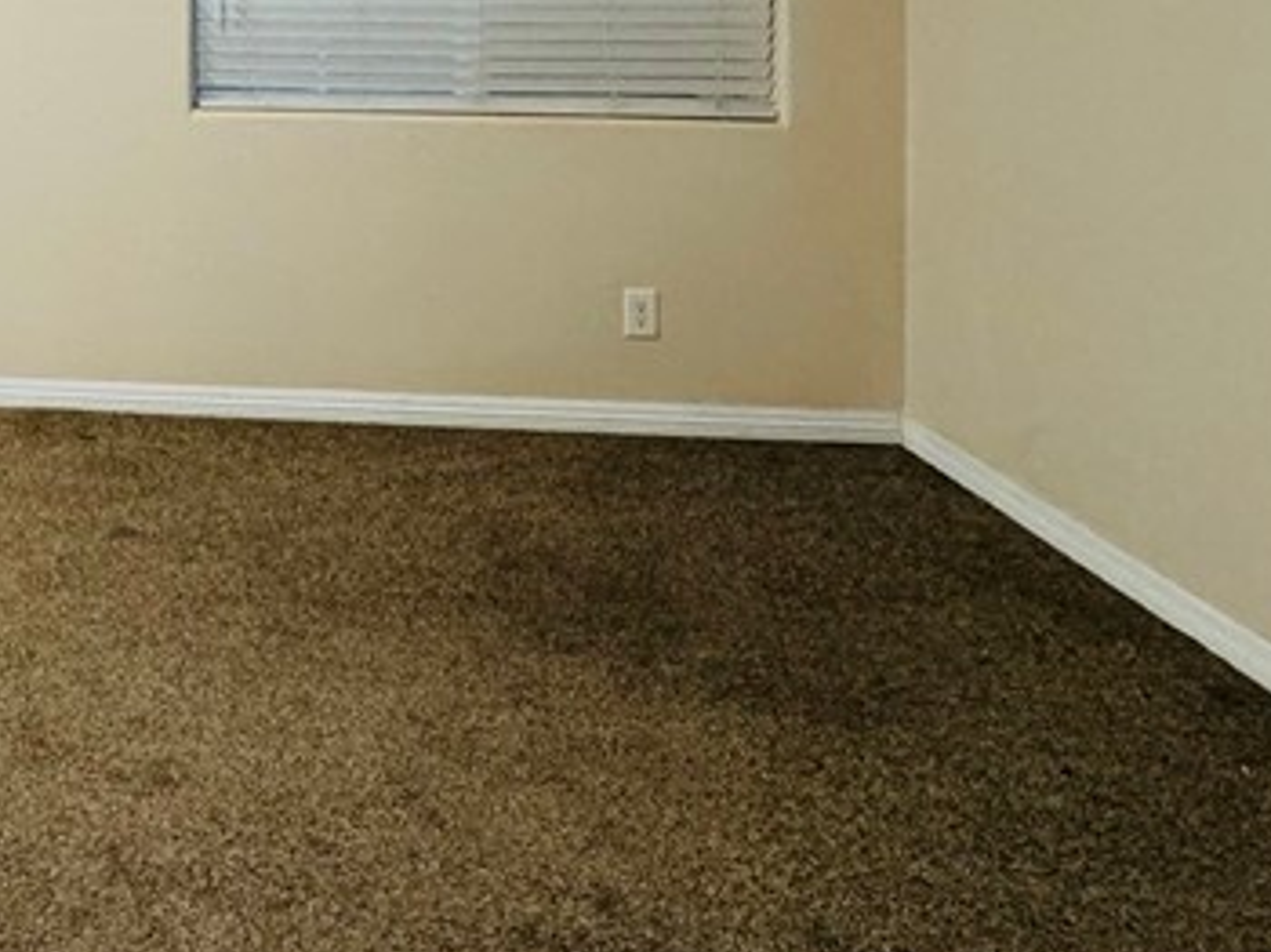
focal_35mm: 41
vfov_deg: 30.4
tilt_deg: +0.2
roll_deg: -0.1
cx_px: -189
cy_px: -156
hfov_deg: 37.0
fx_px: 1504
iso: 320
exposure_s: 1/60
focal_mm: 2.22
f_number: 2.2
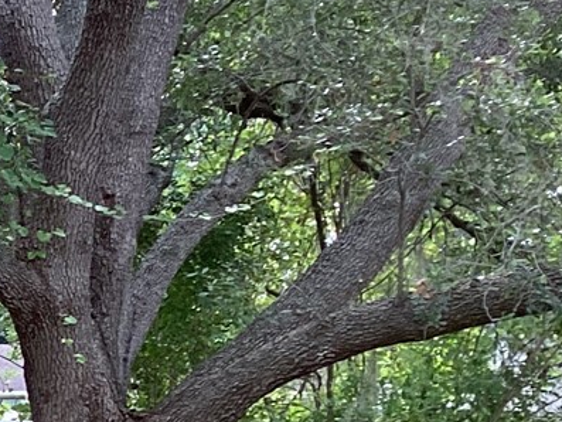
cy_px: 736
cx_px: -381
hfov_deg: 14.3
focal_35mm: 125
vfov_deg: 11.1
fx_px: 2030
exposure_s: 1/120
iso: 50
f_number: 2.4
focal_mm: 3.3
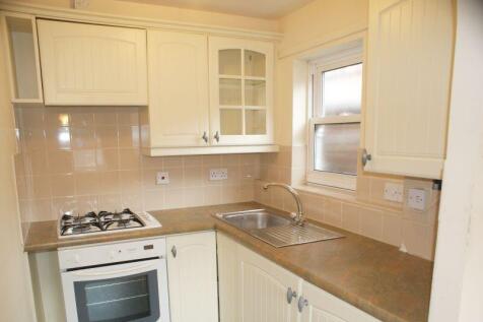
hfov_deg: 67.4
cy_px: 161
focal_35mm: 27
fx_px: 362
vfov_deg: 47.9
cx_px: 242
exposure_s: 1/80
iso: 400
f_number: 5.6
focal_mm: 18
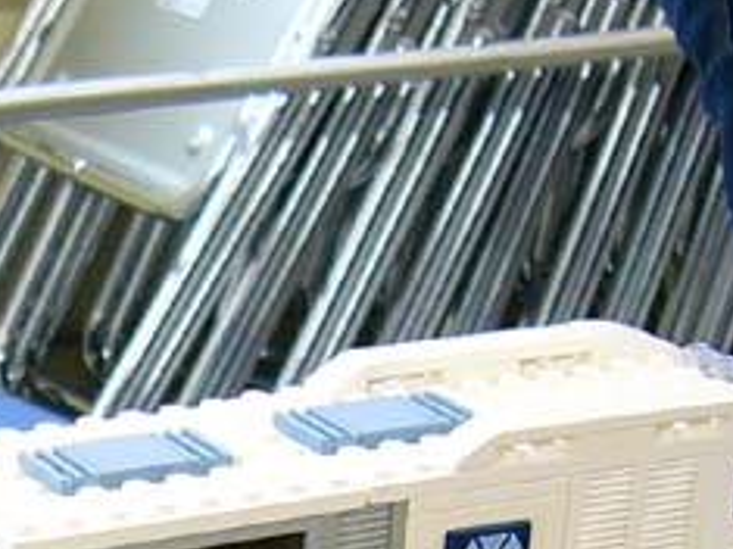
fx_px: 2519
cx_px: -299
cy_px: 867
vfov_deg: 11.8
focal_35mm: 119
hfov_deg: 15.5
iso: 100
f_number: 2.8
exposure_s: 1/30
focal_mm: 5.8
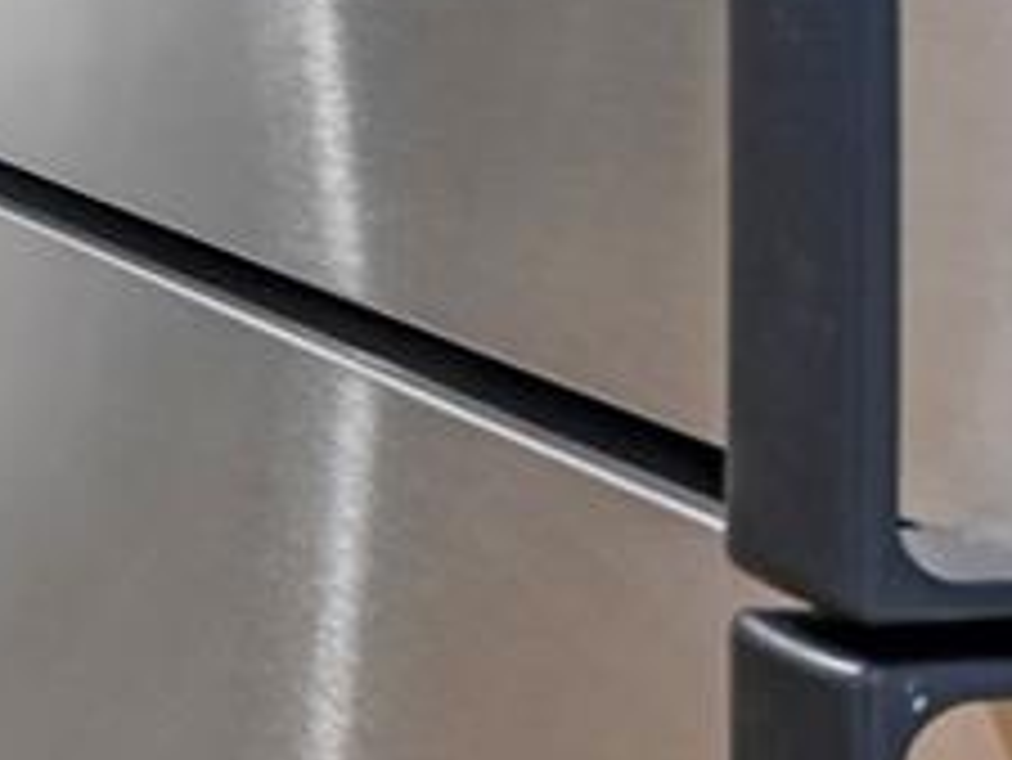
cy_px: -256
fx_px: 2048
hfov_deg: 16.8
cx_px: -1210
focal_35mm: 70
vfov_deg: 19.3
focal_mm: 16
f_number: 8
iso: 400
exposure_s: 1/3.33
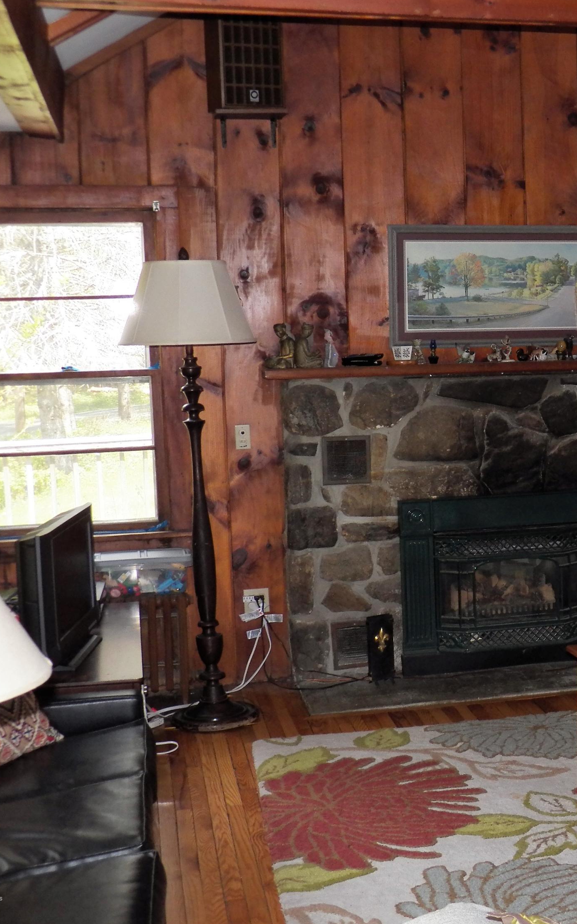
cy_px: 461
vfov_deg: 40.3
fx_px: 1258
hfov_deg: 24.5
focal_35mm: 50
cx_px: 590
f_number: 2.8
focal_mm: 6.3
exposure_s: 1/125
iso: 125
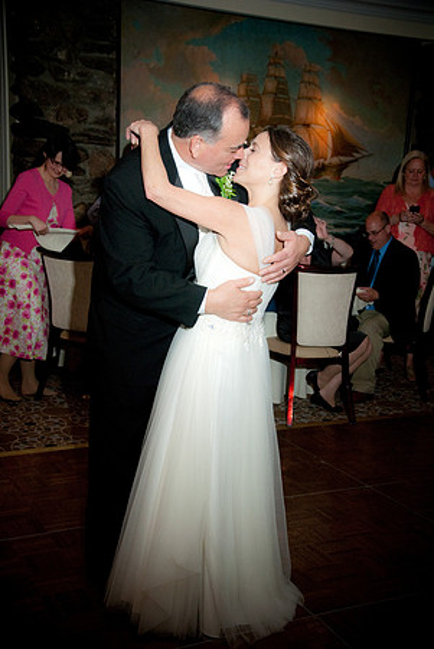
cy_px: 324
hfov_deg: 28.1
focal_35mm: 48
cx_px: 217
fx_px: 866
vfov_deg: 41.1
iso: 800
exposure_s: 1/80
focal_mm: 32
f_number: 4.2
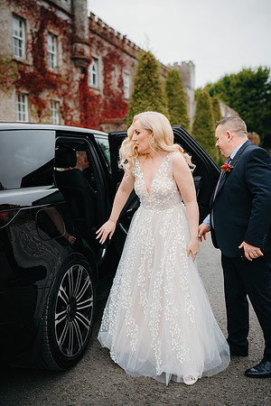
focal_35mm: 35
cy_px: 203
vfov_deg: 54.4
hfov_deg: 37.9
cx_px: 136
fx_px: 395
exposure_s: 1/320
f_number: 2
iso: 200
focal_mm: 35
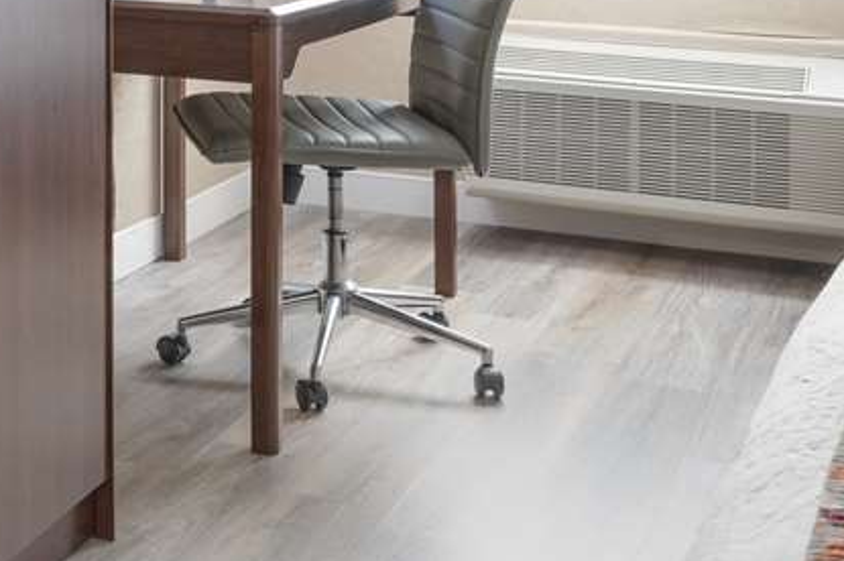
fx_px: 1733
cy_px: -86
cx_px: -63
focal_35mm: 74
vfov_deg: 17.6
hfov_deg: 25.5
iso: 200
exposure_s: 1/10
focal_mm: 30
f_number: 10
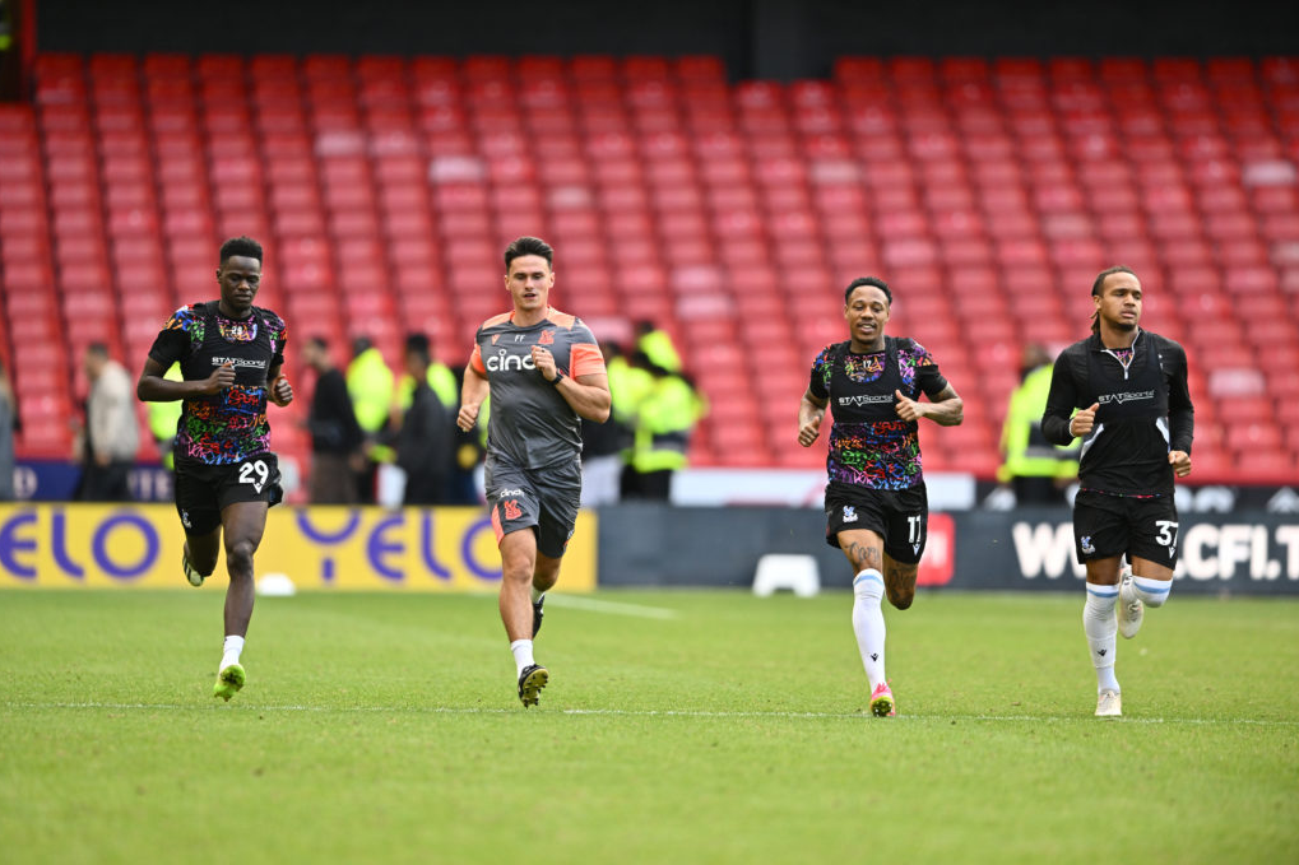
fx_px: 14502
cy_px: 434
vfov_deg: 3.4
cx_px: 648
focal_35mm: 402
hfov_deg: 5.1
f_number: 3.2
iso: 1000
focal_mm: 400
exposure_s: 1/2000
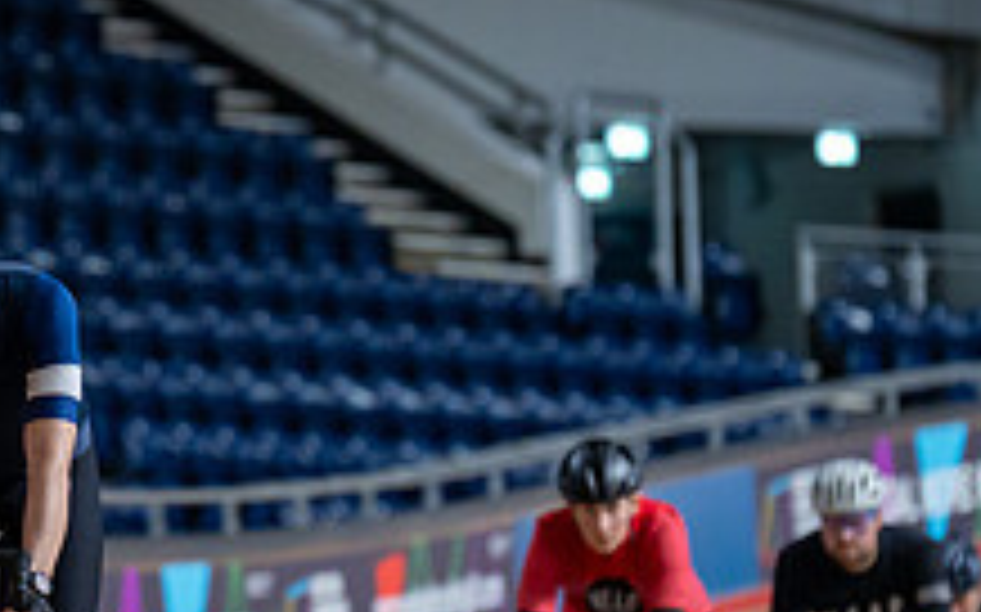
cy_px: 250
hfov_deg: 5.3
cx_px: -81
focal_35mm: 396
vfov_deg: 3.3
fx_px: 10582
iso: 3200
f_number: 2.8
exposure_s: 1/800
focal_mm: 146
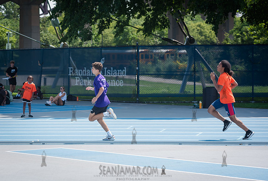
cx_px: 121
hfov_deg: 15.5
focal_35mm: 131
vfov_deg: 10.5
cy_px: 94
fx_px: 981
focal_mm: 120
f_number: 4.5
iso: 250
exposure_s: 1/1000
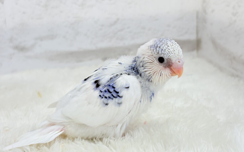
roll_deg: +5.3
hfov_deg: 36.3
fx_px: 372
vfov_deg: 23.1
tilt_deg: -16.6
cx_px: 122
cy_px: 86
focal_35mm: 56
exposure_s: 1/100
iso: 50
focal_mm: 5.96
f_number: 1.6
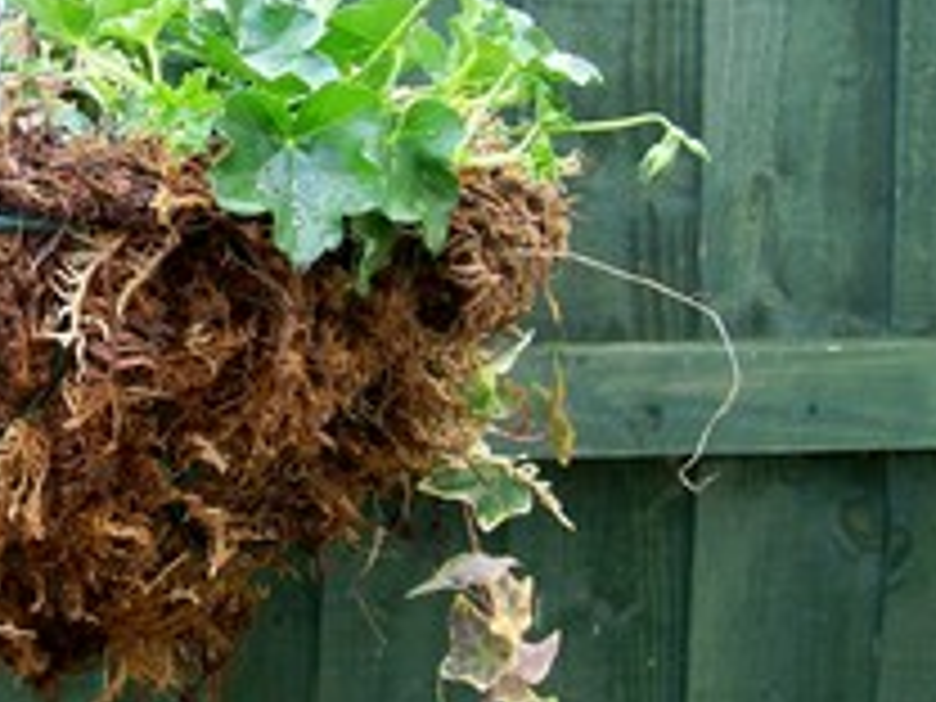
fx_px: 2055
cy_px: 122
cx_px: -18
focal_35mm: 76
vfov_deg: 19.2
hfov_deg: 24.4
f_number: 2.7
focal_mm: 6
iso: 80
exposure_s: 1/138
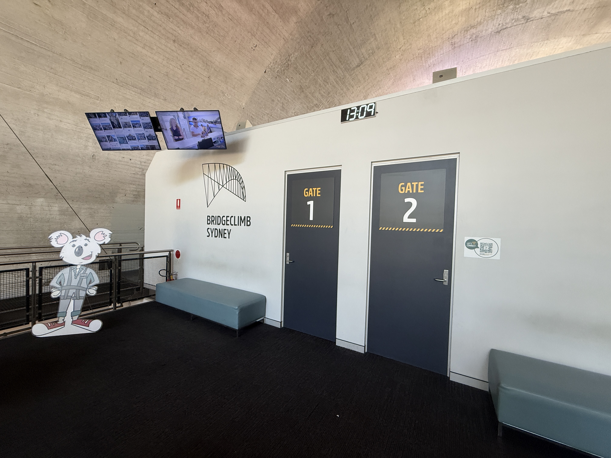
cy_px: 229
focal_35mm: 14
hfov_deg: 102.1
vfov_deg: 85.7
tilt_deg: -0.3
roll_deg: -2.0
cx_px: 306
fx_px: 247
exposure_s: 1/100
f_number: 2.2
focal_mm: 2.22
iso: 200
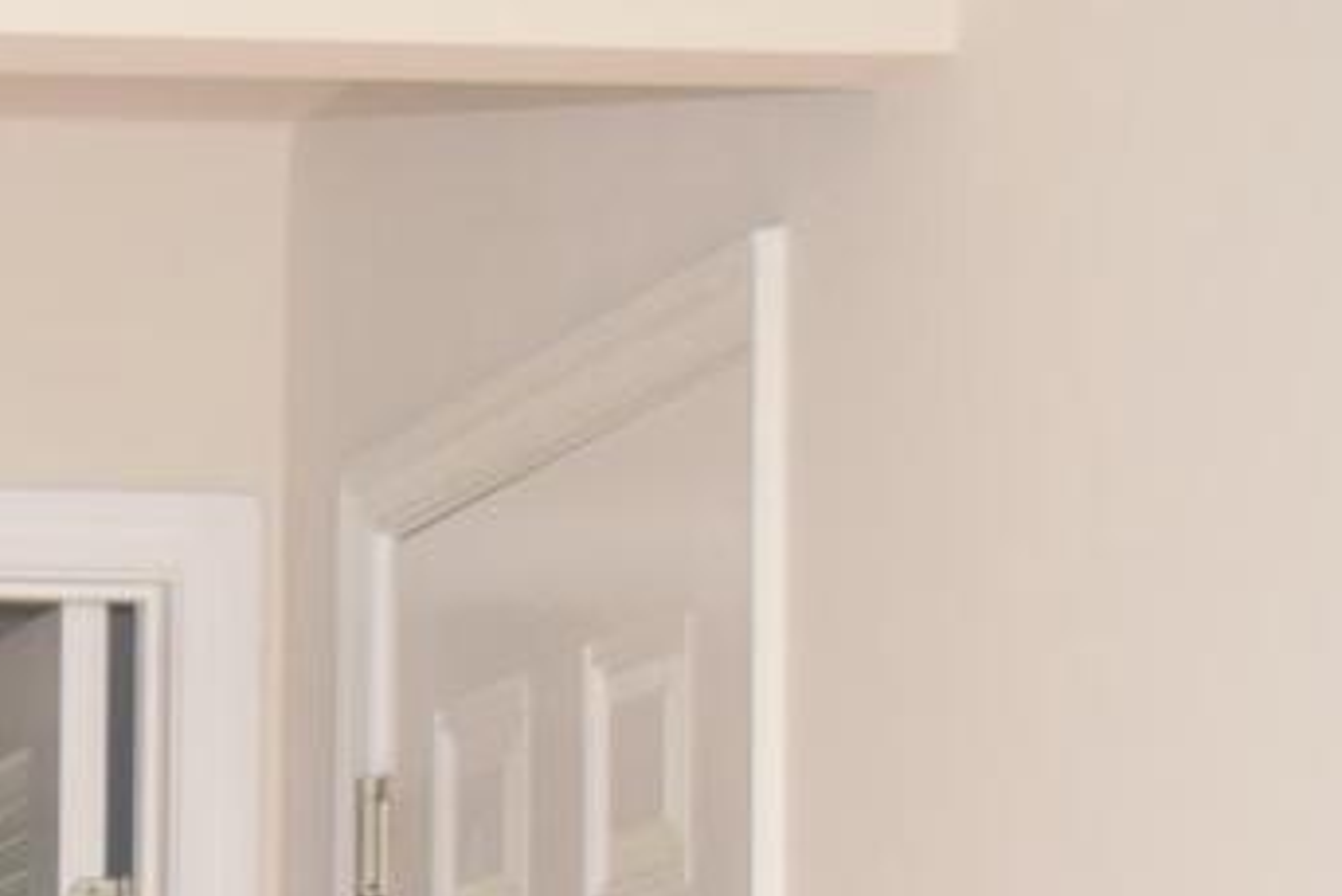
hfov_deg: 10.3
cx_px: -1068
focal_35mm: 189
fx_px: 7048
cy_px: 1718
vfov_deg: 7.0
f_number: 5.6
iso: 800
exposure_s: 1/125
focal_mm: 30
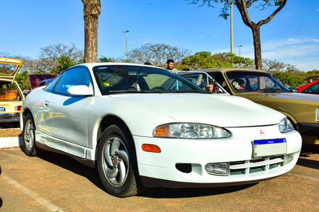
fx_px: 345
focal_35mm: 39
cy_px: 106
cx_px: 160
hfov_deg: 49.6
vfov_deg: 34.2
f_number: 10
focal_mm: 26
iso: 200
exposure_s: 1/200
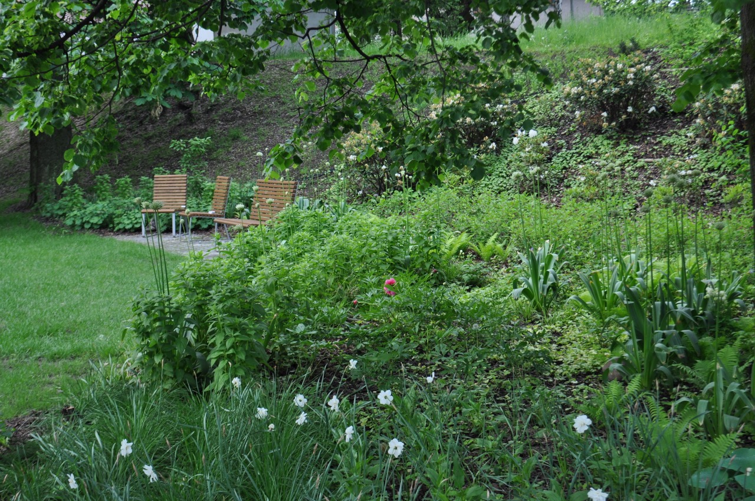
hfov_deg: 33.4
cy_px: 250
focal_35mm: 60
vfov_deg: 22.6
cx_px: 378
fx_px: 1257
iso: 250
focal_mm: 40
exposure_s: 1/125
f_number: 5.6
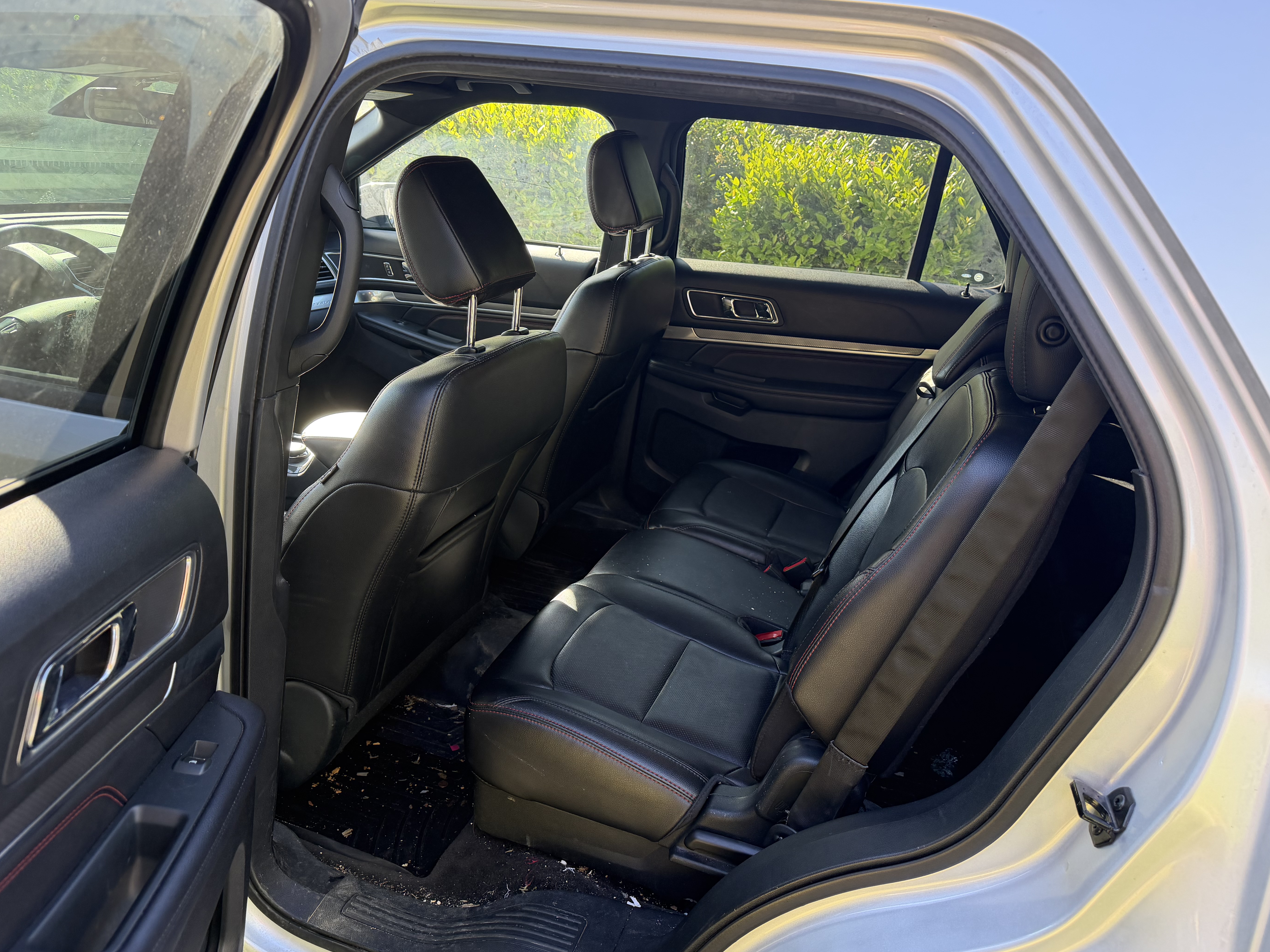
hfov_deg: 69.4
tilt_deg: -20.6
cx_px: 612
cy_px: 473
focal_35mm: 25
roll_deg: -3.4
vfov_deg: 54.9
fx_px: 917
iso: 160
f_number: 1.78
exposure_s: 1/204
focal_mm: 6.76
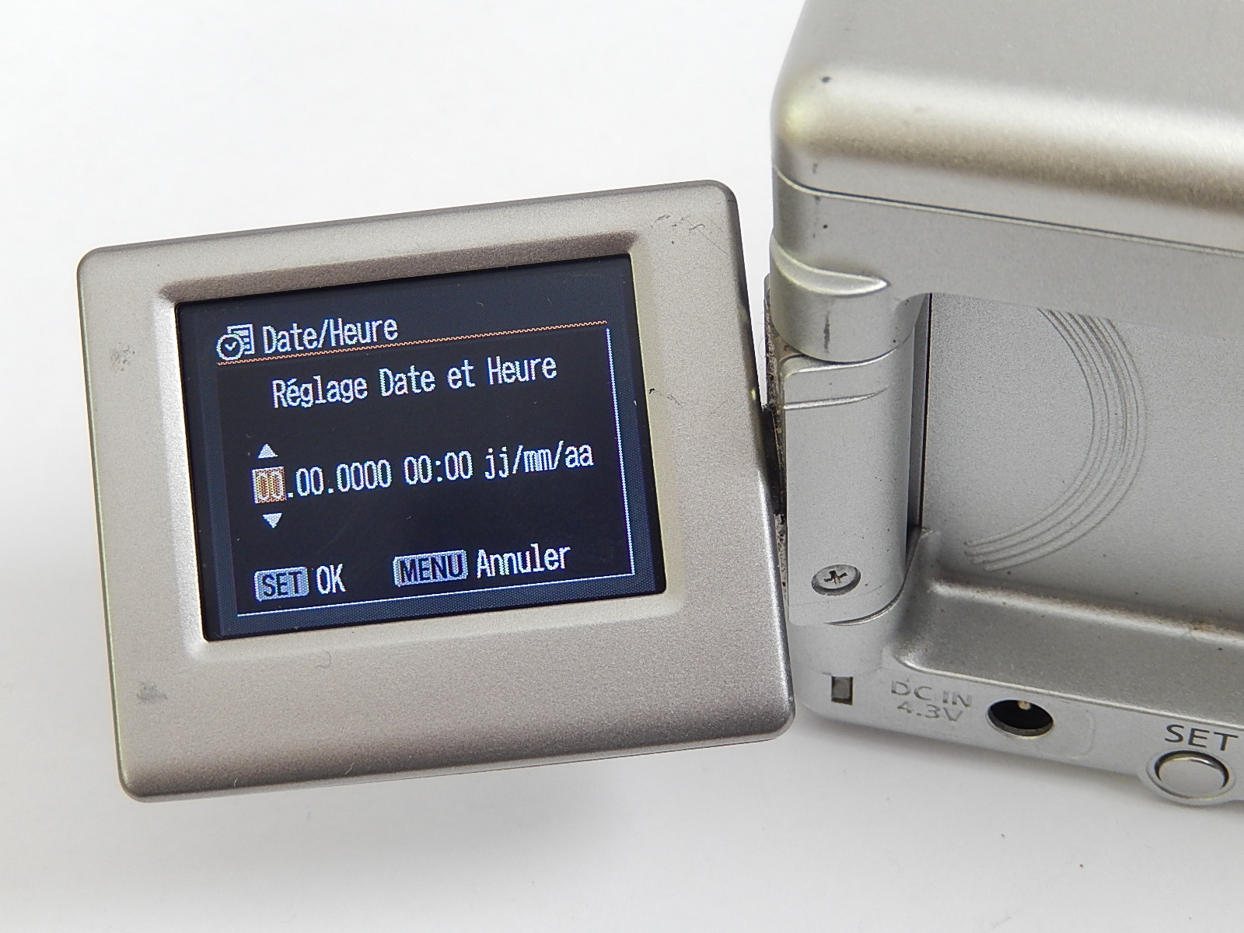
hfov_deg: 29.0
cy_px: 466
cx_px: 622
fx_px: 2408
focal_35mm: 67
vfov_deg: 21.9
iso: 180
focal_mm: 12
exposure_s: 1/30
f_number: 4.8
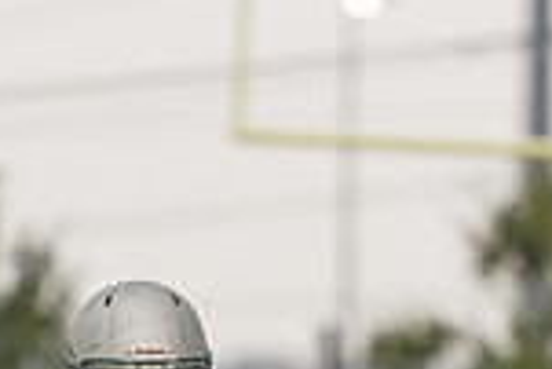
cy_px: 667
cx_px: 168
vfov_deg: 1.2
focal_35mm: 1176
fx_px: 18049
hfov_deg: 1.8
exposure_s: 1/1000
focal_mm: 306
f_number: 5.6
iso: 800
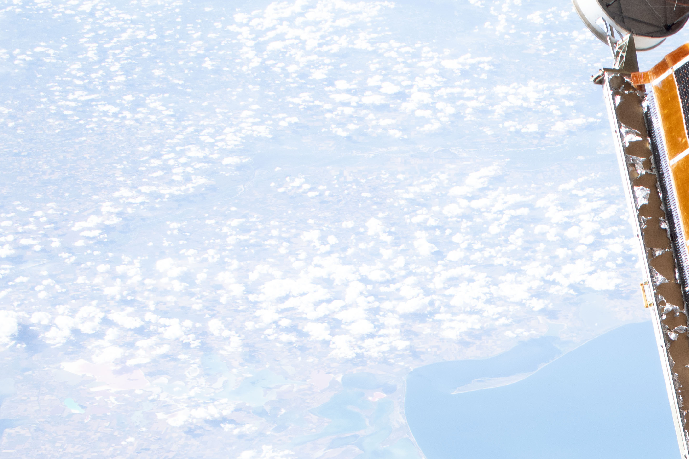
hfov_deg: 9.0
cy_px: 528
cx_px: 941
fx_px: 4287
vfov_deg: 6.1
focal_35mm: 224
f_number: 5
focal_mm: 78
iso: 500
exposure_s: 1/1000
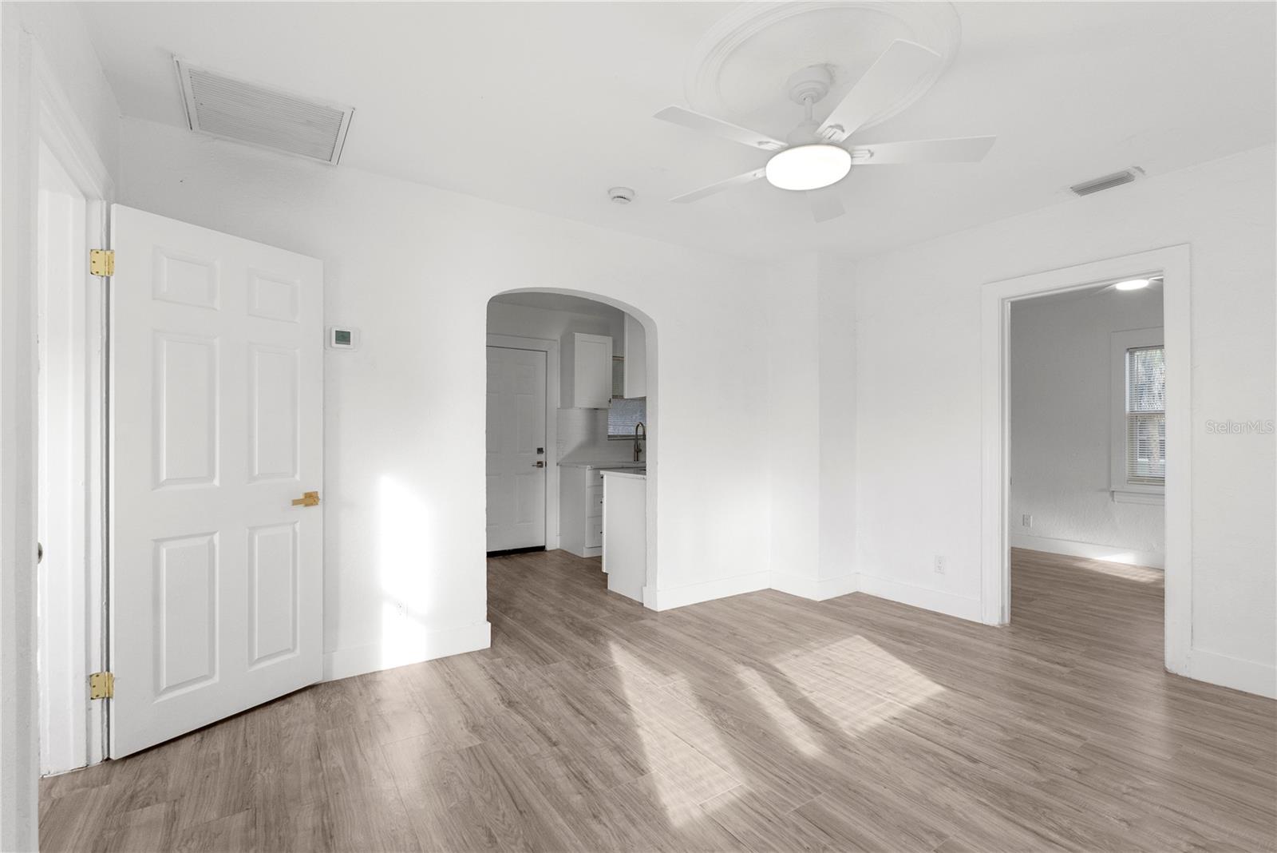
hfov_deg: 96.7
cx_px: 638
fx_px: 568
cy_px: 426
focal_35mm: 16
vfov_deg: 73.8
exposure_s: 1/80
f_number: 9
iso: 2000
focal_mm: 16
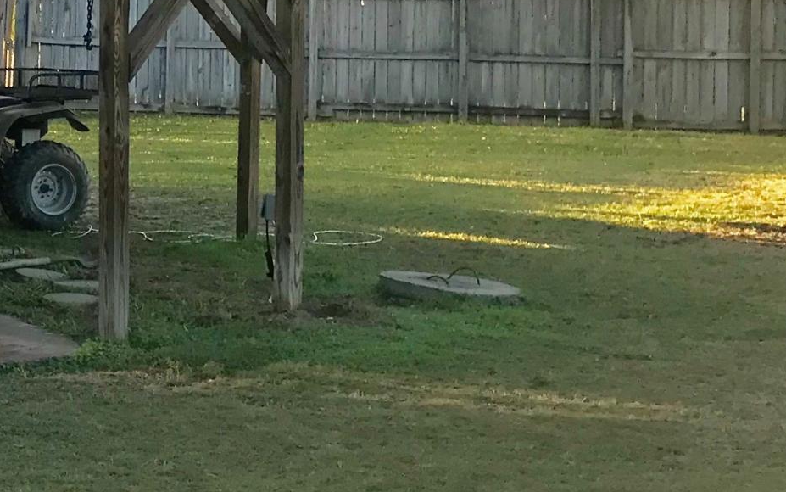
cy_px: -19
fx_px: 2057
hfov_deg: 18.7
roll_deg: -0.3
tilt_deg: +0.1
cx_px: -439
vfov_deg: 13.4
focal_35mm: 96
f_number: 1.8
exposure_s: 1/460
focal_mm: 3.99
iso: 20
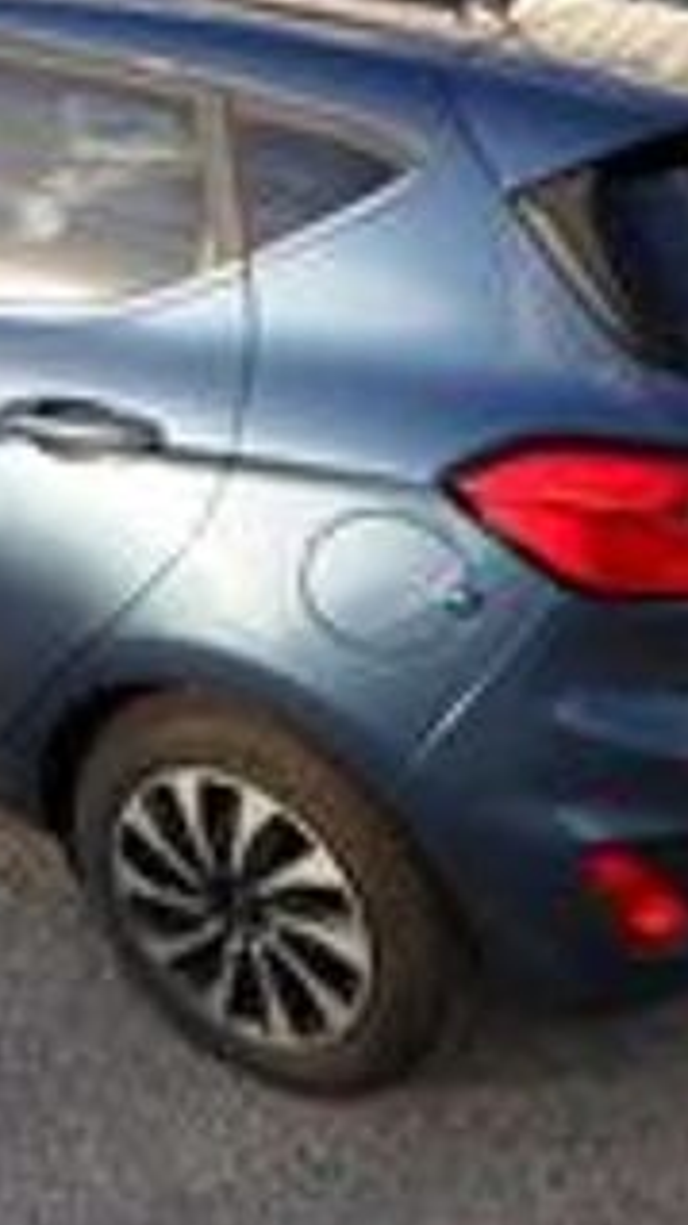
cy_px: 564
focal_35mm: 41
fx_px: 1332
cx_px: 150
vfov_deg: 49.4
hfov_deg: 28.4
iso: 80
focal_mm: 4.5
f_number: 2.5
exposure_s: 1/350
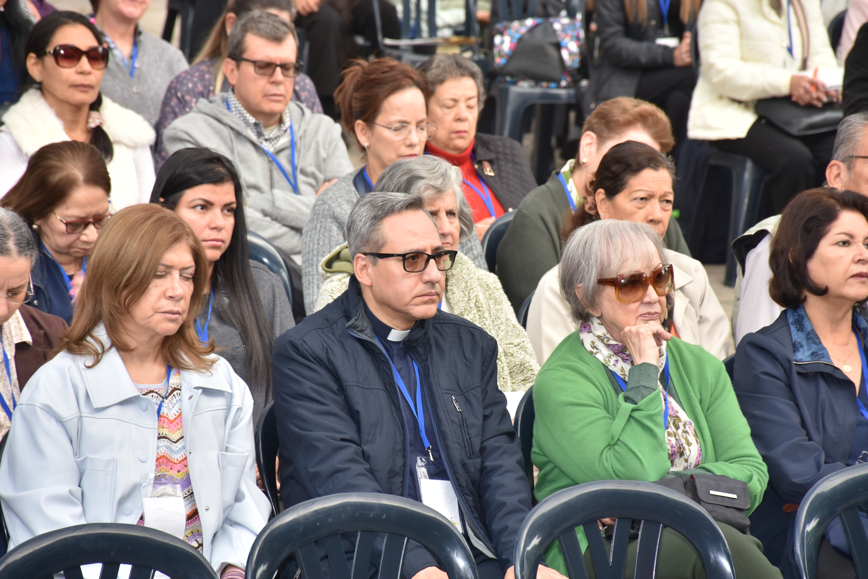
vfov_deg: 6.5
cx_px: 434
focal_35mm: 210
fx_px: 5064
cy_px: 290
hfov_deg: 9.8
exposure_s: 1/80
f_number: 7.1
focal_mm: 140
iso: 160
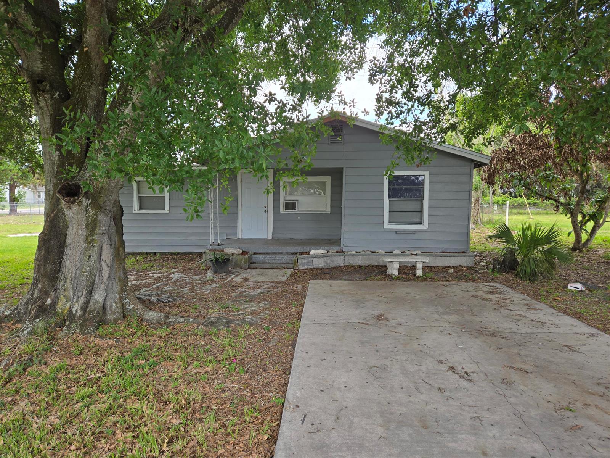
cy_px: 229
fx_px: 405
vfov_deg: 58.9
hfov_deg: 73.9
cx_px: 305
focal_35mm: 23
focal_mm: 5.4
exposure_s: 1/418
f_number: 1.8
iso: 25
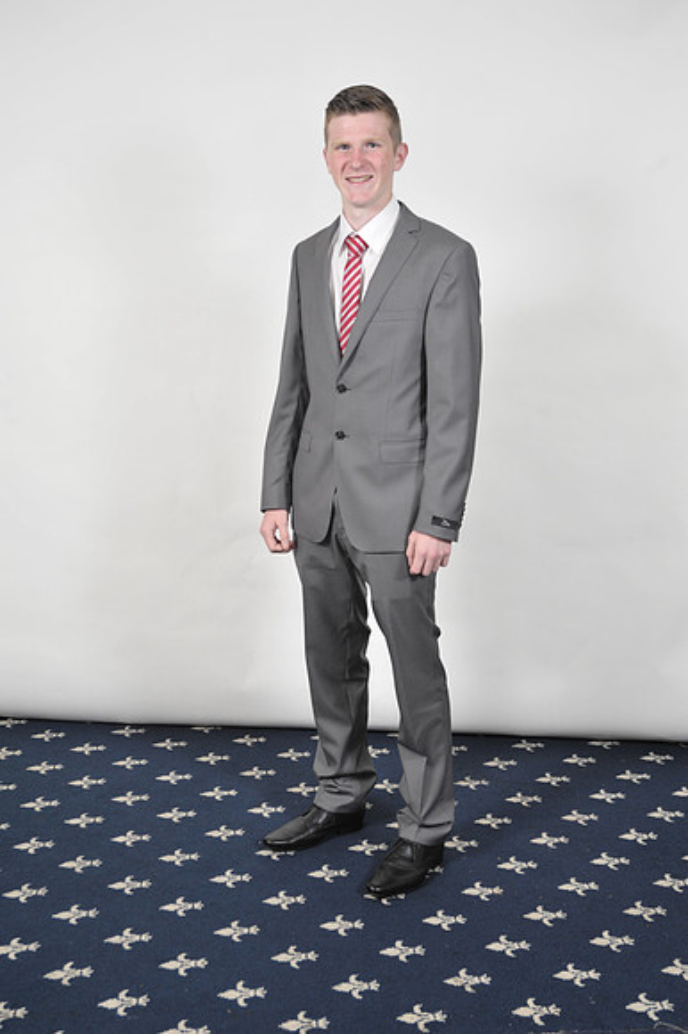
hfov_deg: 28.0
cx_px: 344
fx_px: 1378
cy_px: 517
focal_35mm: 48
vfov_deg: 41.1
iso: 1000
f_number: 7.1
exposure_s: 1/160
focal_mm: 48
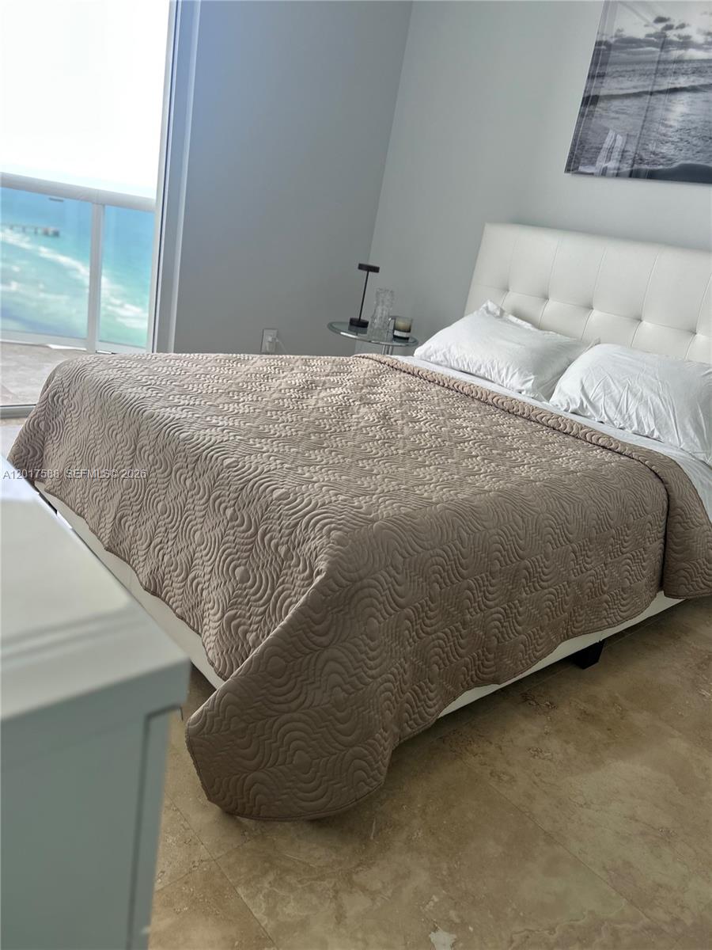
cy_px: 475
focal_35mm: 26
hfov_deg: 53.1
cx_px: 356
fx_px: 713
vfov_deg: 67.3
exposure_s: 1/121
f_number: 1.5
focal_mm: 5.7
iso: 50
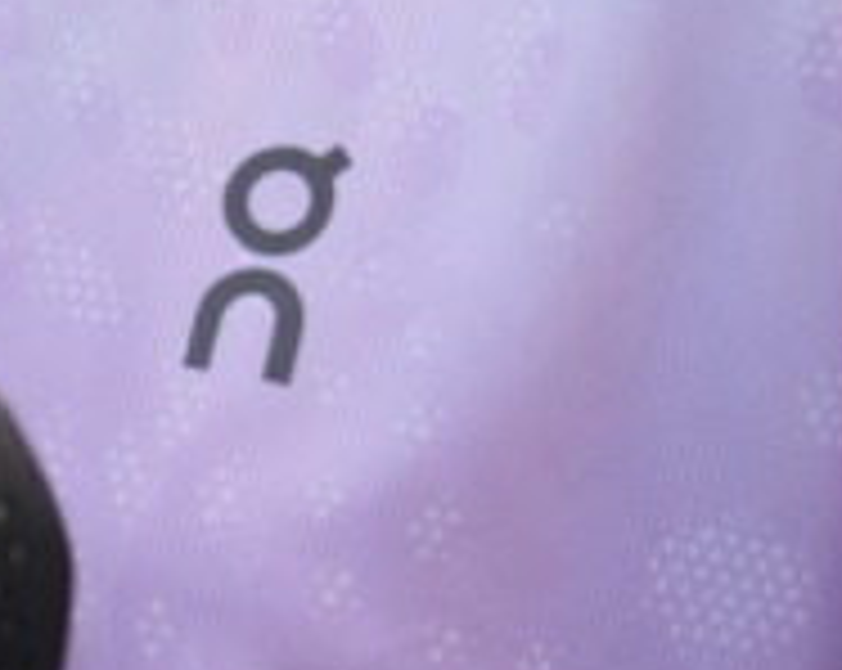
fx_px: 10500
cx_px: -315
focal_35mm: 422
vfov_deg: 3.6
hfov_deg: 4.6
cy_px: -454
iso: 200
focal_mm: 70
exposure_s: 1/320
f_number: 4.5
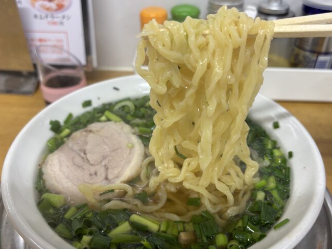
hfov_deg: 56.8
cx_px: 165
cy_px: 119
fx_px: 307
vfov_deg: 44.2
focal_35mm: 32
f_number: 1.6
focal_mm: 5.96
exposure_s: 1/100
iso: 100
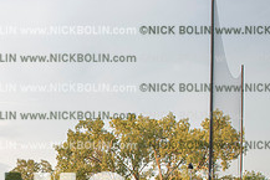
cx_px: 40
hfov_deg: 30.3
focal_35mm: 64
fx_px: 480
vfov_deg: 19.7
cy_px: 232
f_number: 3.2
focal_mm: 24
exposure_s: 1/1250
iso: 800
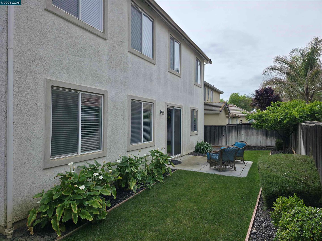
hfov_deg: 73.9
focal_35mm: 23
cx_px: 161
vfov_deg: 58.9
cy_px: 120
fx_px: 214
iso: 50
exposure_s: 1/3818
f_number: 1.7
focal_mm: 6.3
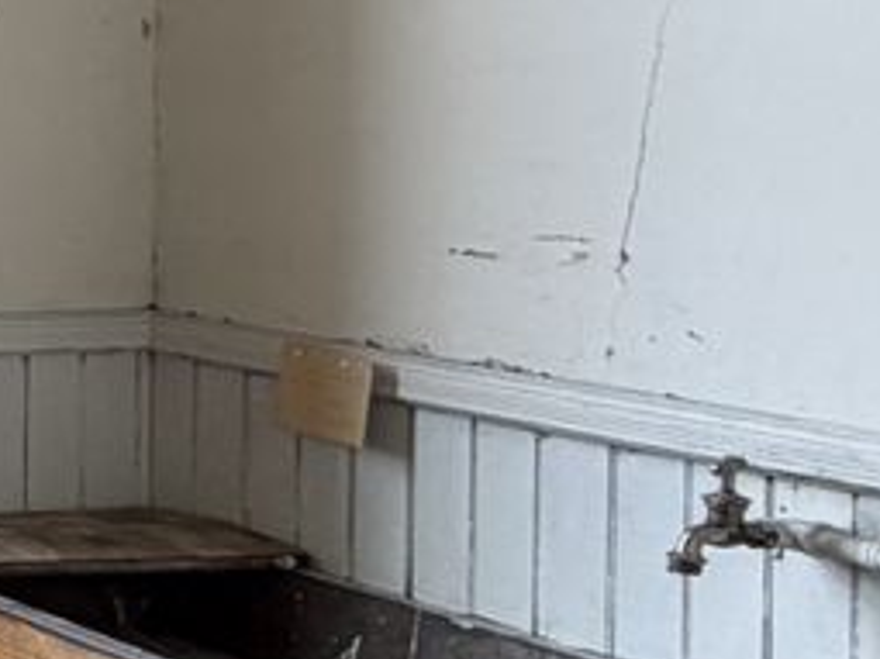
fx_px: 2236
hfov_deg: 13.8
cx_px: -1349
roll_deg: +0.3
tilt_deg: -2.6
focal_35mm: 88
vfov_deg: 16.6
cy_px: 135
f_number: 2.2
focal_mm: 2.22
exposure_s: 1/121
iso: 80
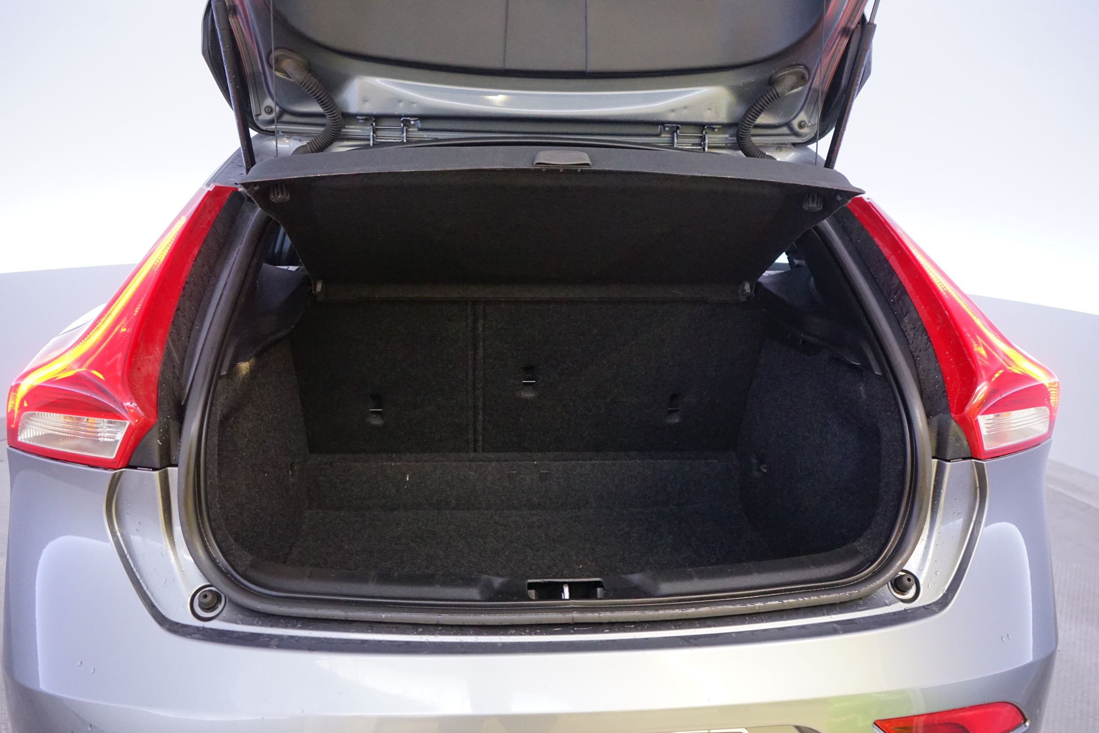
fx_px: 855
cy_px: 366
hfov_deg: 65.5
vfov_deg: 46.4
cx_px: 550
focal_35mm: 28
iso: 3200
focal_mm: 28
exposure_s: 1/40
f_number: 5.6
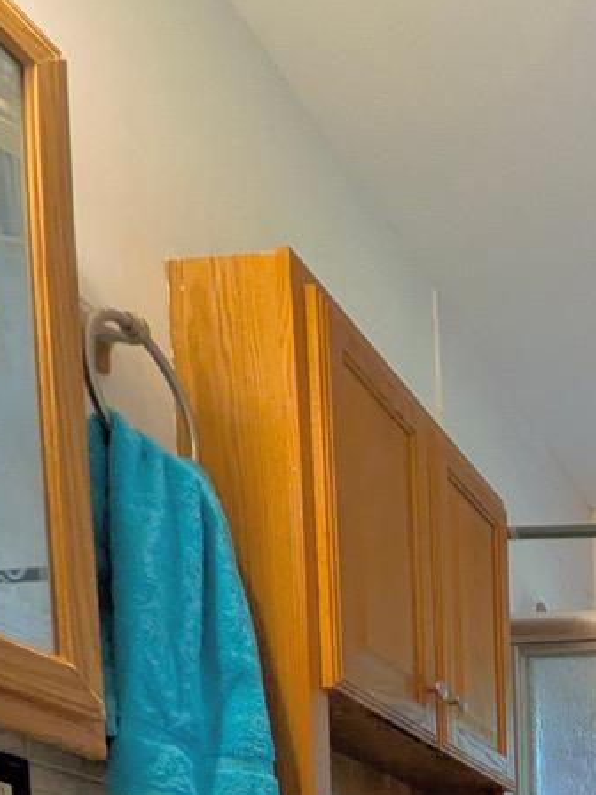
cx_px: 857
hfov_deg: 24.6
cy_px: 1129
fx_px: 1102
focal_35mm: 48
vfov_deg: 28.8
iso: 126
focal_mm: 1.85
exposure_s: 1/60
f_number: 2.2
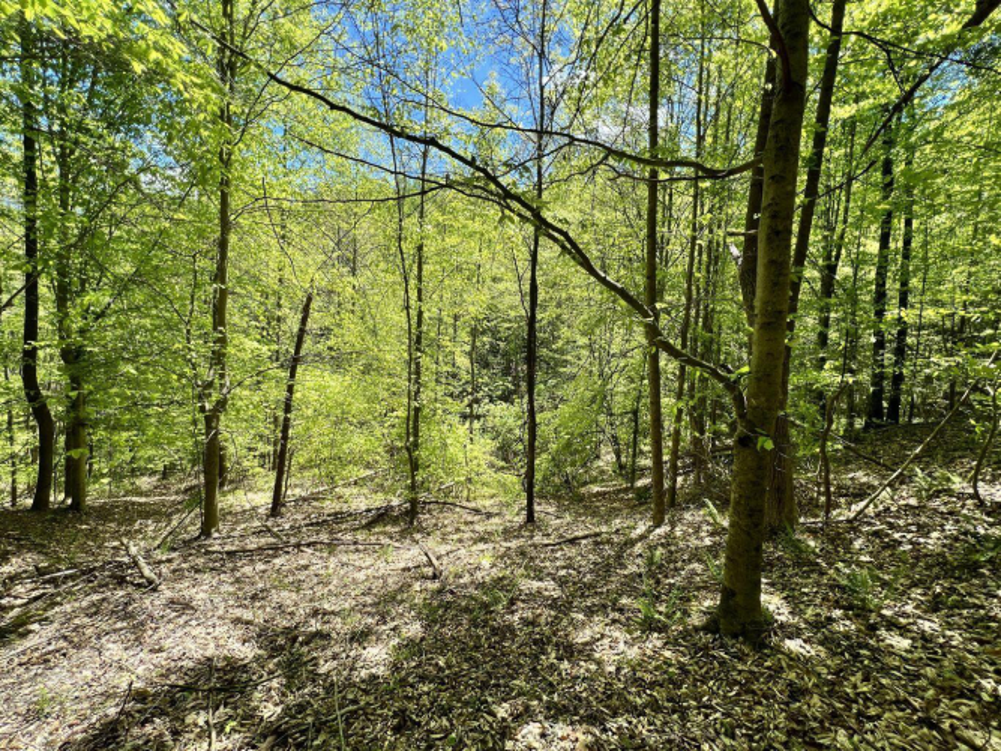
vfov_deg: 89.9
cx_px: 500
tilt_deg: -5.1
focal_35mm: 13
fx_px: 376
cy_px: 376
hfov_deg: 106.2
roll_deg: -2.7
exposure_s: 1/506
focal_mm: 1.57
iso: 32
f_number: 1.8
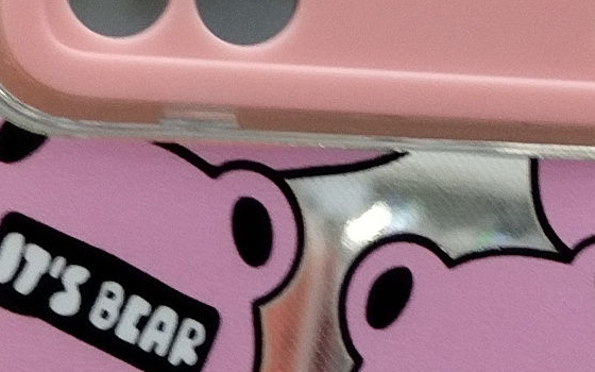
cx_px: 413
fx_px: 3194
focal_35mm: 197
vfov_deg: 6.7
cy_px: 300
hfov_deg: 10.6
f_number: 1.8
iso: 160
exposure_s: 1/50
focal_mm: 4.7
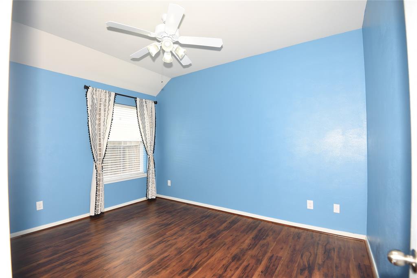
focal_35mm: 16
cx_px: 208
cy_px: 139
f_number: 4
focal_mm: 16
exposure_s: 1/60
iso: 100
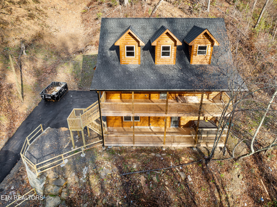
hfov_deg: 71.6
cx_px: 138
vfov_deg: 56.8
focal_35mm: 24
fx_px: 192
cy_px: 104
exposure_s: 1/20
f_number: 2.8
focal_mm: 12.29
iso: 100
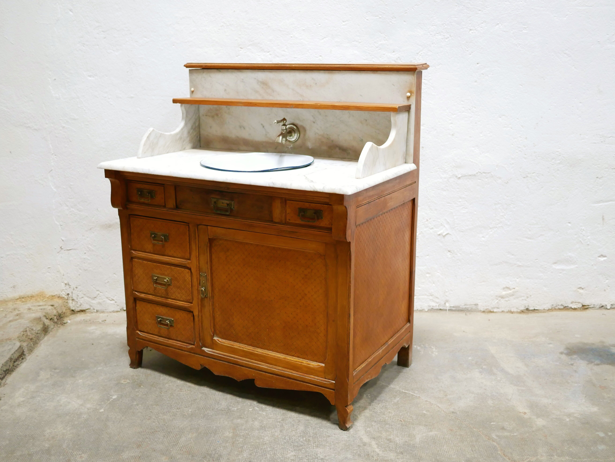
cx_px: 308
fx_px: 711
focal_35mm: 40
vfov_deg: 36.0
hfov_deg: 46.8
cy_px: 231
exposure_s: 1/60
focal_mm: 20
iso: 800
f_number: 1.7
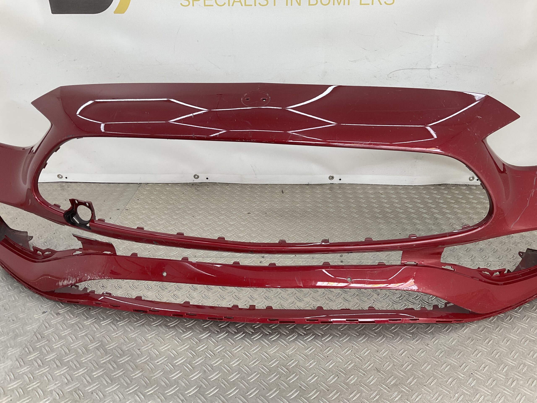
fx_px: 450
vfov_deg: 48.2
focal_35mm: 29
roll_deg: -1.0
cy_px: 202
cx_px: 268
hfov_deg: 61.7
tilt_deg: -25.9
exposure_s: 1/171
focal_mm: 3
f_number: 1.8
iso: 16
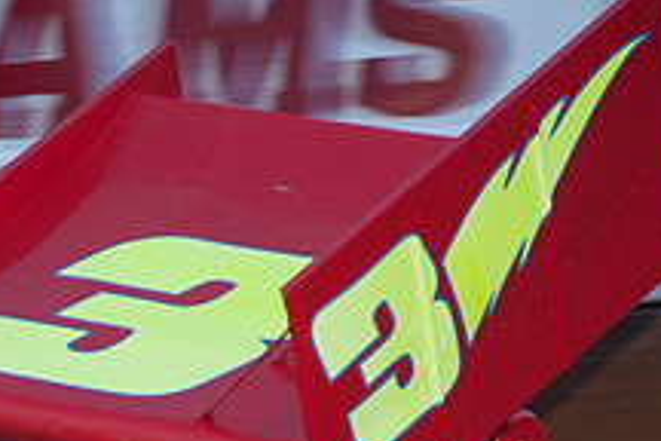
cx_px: 73
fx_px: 7032
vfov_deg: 3.6
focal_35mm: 383
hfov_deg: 5.4
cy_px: 493
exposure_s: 1/320
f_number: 3.2
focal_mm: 95
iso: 250
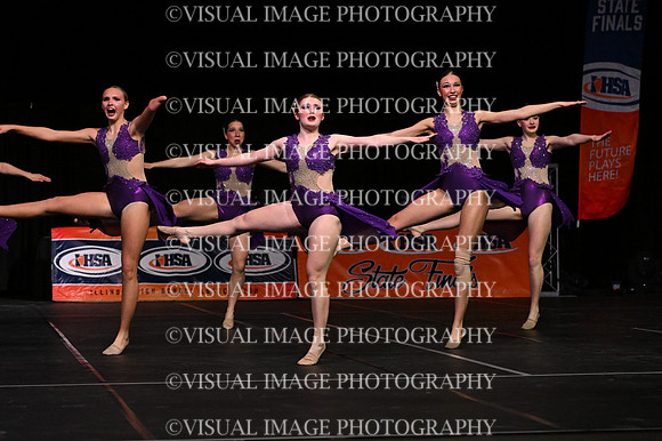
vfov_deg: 12.3
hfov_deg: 18.4
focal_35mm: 111
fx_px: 2040
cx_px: 331
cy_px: 220
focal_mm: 74
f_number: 4
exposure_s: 1/1000
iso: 6400
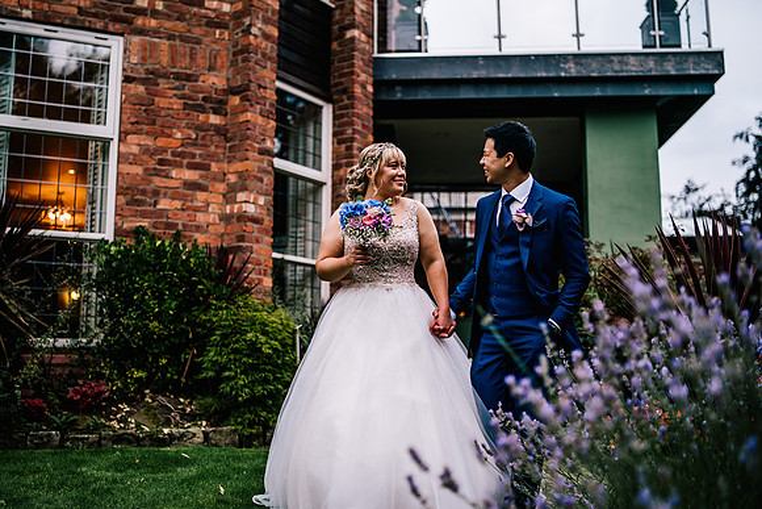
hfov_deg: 50.1
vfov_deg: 34.6
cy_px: 254
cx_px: 381
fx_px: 816
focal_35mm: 39
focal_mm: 35
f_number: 1.4
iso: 160
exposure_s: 1/250
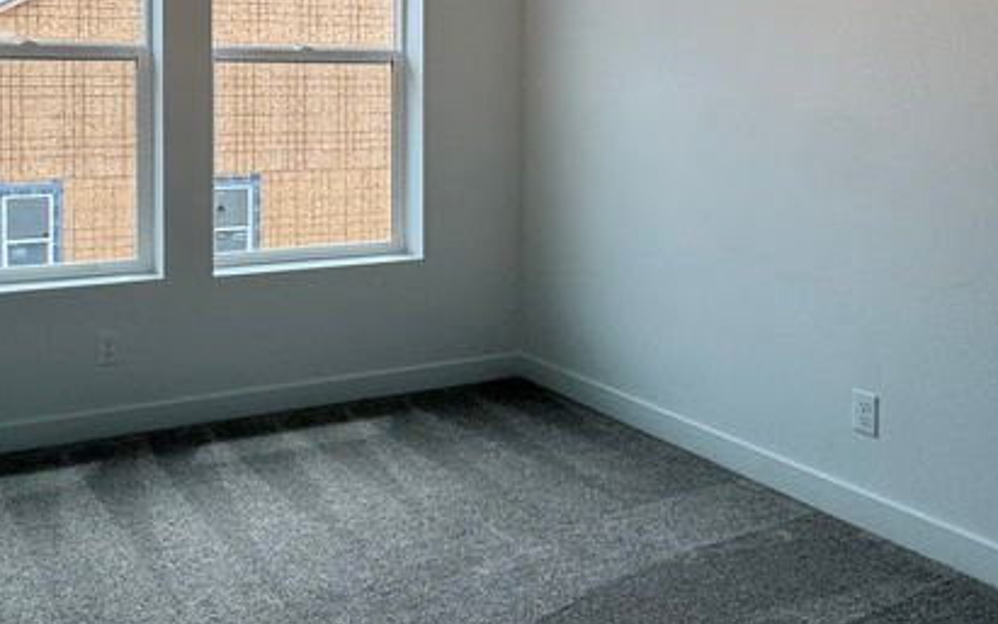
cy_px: 112
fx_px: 1006
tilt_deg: -1.5
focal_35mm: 37
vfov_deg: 33.3
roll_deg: -0.5
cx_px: 308
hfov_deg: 51.5
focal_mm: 2.22
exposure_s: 1/423
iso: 40
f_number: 2.2
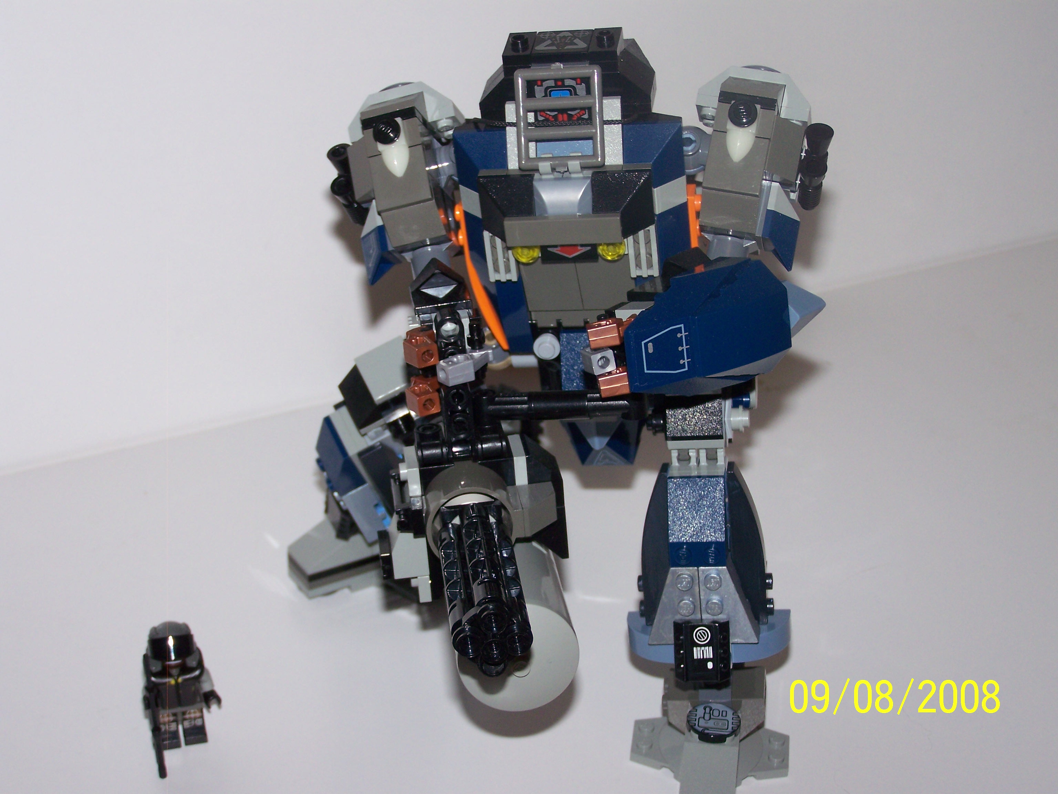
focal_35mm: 67
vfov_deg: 21.9
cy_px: 397
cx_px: 529
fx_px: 2048
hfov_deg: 29.0
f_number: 3.2
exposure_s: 1/80
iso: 80
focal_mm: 11.1
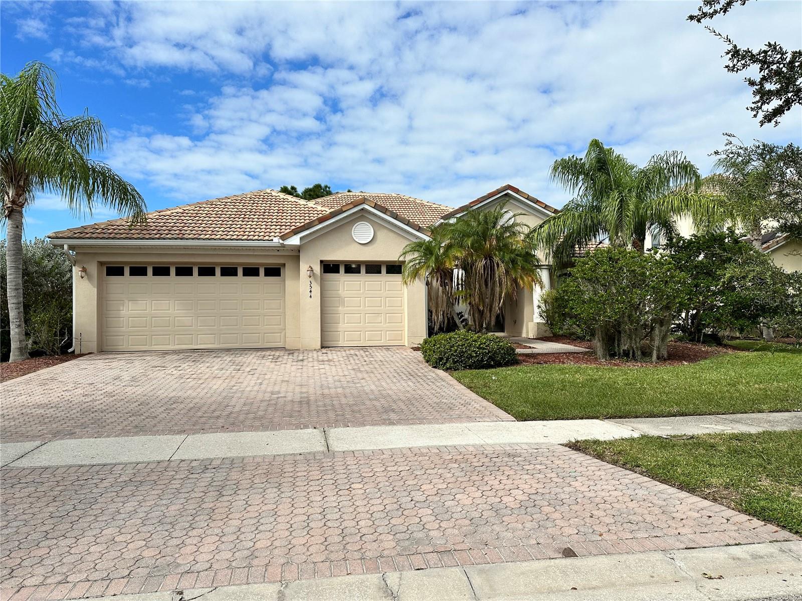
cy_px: 300
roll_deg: +0.1
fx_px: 556
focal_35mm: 24
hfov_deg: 71.6
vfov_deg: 56.8
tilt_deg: +0.6
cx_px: 401
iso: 80
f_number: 1.78
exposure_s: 1/5525
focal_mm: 6.86
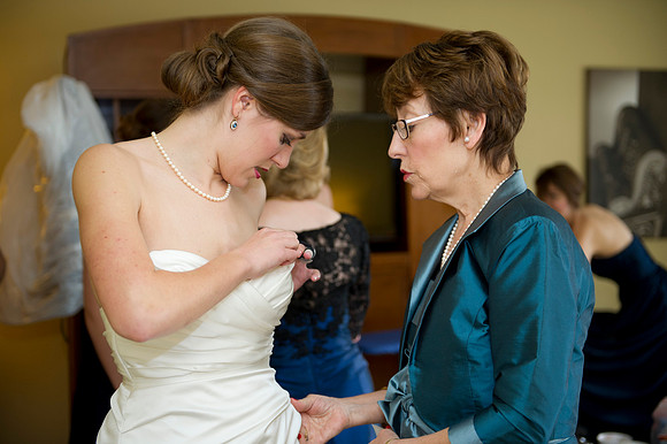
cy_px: 222
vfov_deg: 24.2
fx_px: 1037
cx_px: 334
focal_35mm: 56
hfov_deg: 35.7
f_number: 2.8
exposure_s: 1/125
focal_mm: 56
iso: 640
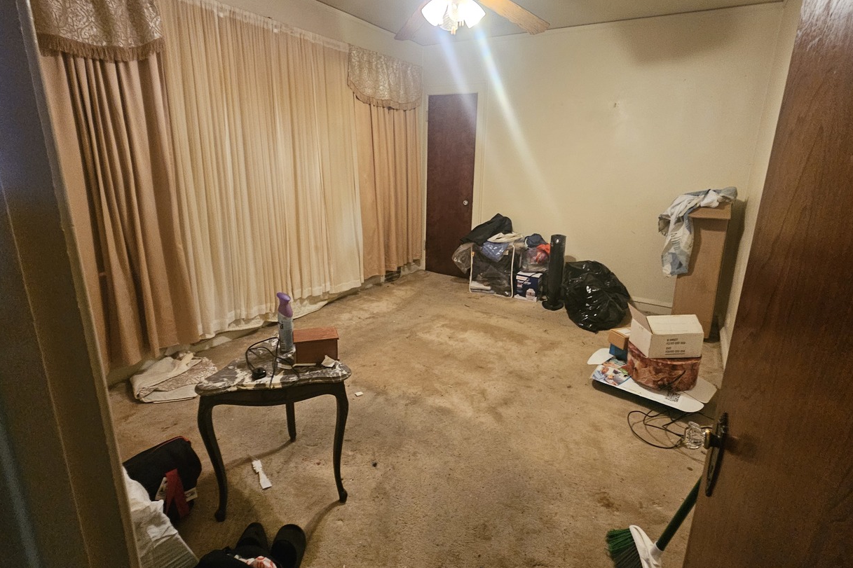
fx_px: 379
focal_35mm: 16
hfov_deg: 96.7
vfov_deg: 73.6
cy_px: 261
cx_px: 435
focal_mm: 2.2
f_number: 2.2
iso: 640
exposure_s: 1/24
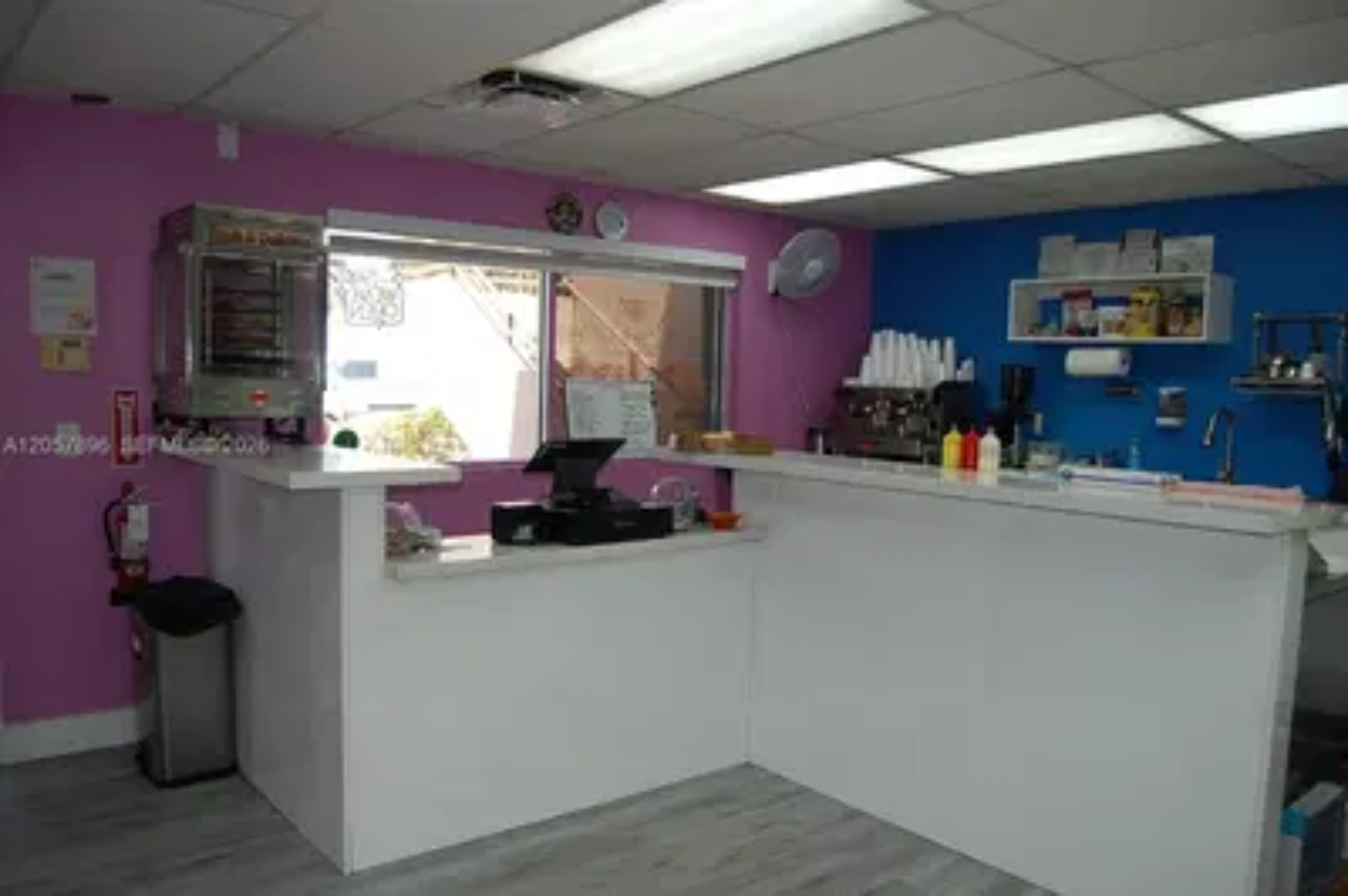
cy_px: 448
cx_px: 674
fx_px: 1010
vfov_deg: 47.9
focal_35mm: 27
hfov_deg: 67.4
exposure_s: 1/400
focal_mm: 18
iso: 400
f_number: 3.5
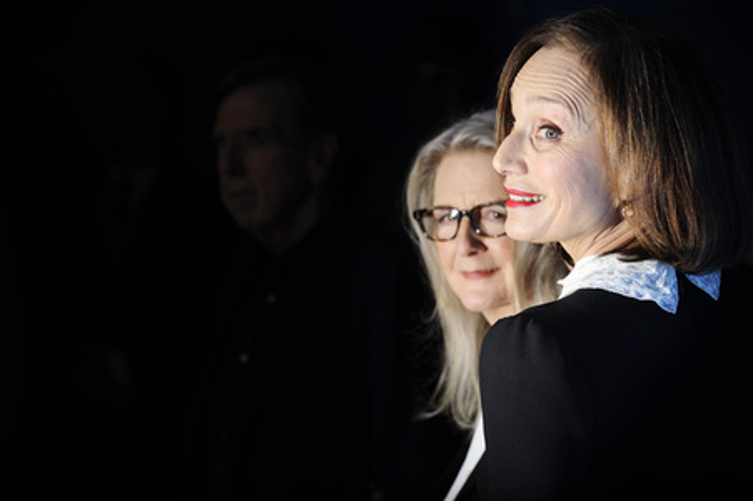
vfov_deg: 6.9
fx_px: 4180
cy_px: 250
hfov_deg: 10.3
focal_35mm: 200
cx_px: 376
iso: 200
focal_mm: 200
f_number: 8
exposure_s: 1/320
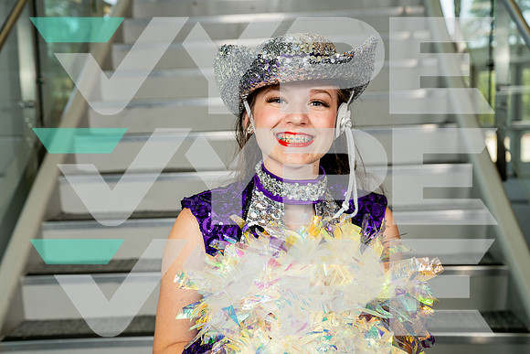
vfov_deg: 24.6
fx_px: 810
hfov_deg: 36.2
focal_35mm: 55
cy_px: 177
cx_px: 265
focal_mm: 55
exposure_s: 1/250
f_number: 5.6
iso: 400
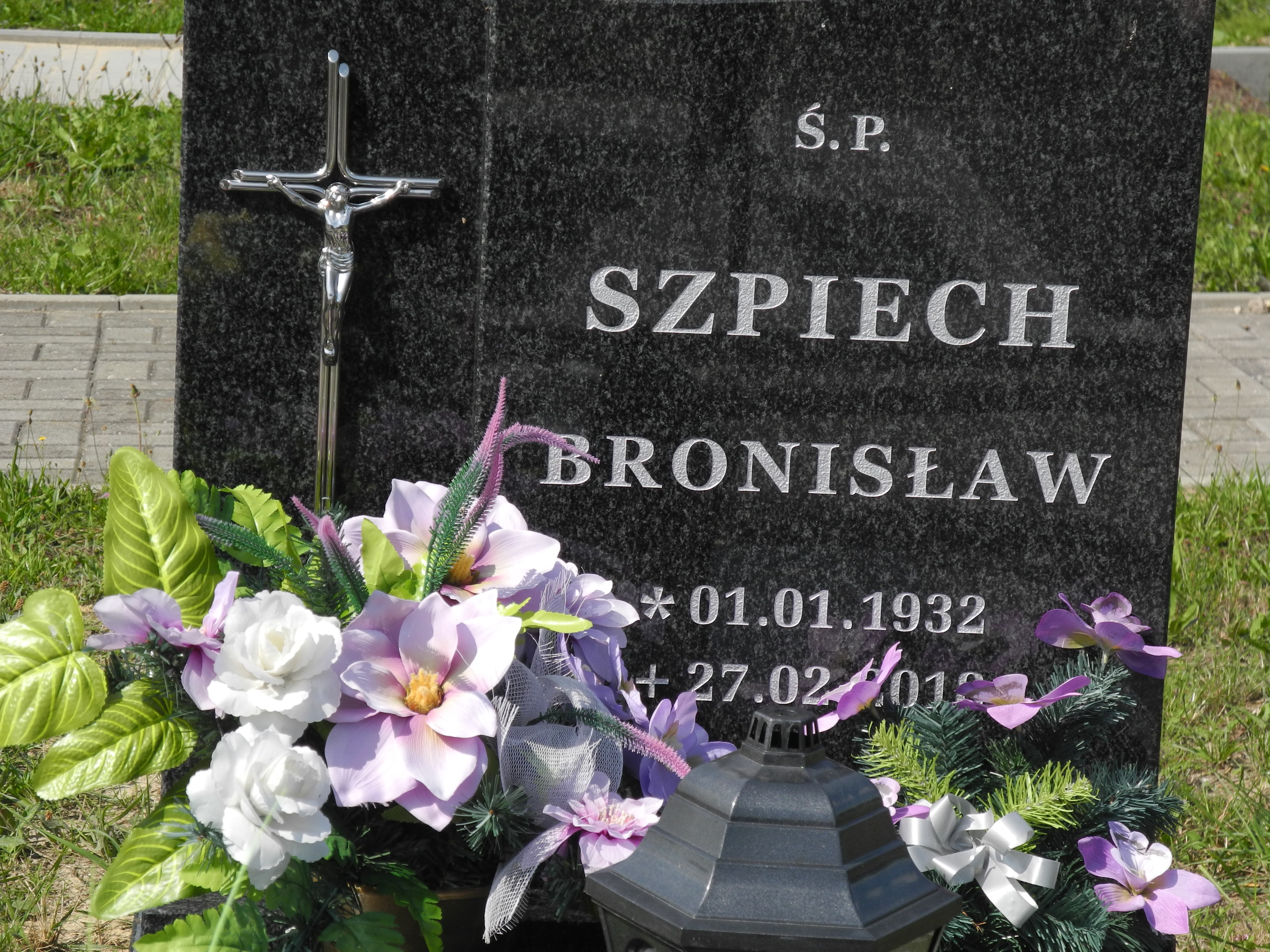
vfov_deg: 11.0
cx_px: 635
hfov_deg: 14.6
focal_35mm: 135
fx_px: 4953
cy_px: 476
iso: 100
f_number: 5
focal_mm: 28.9
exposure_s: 1/800
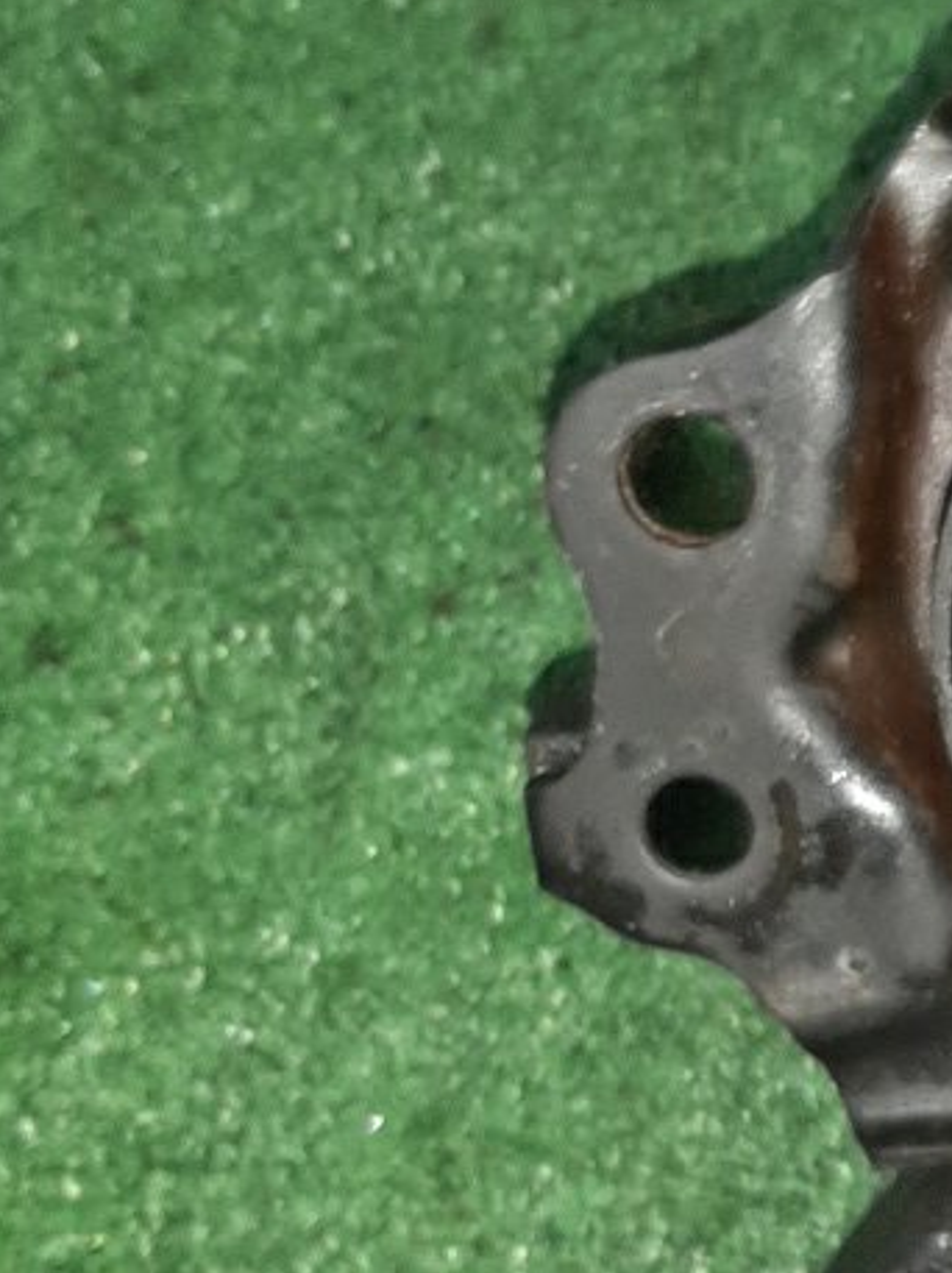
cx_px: 1275
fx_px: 3011
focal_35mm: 82
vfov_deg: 23.8
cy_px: 699
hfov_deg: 16.8
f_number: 1.7
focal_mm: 3.93
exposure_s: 1/25
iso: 212
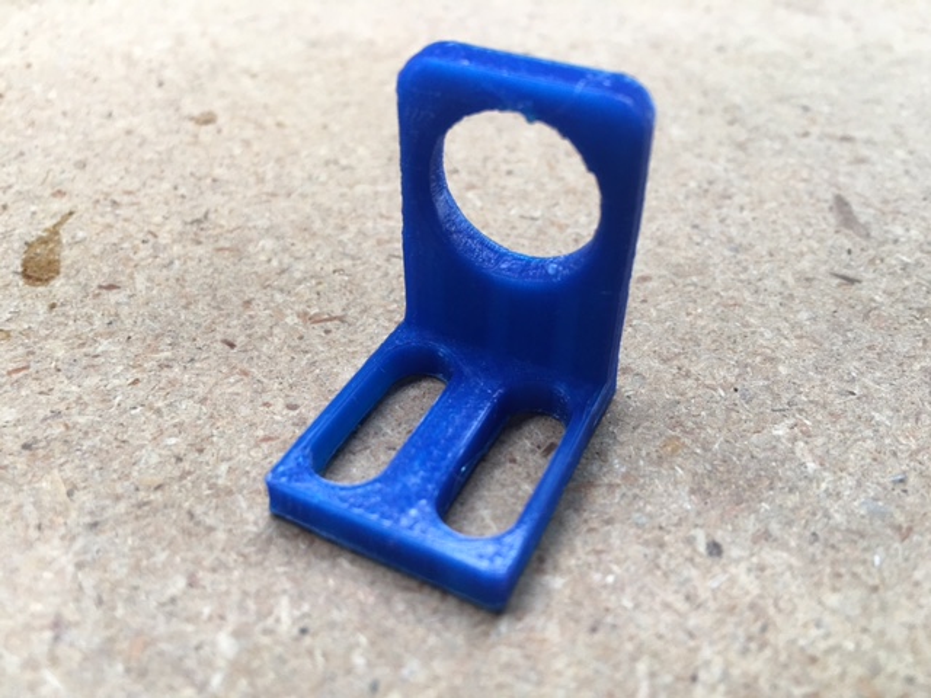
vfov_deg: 48.2
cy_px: 349
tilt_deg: -39.5
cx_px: 466
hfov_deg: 61.7
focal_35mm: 29
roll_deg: +0.8
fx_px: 780
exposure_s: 1/30
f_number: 2.2
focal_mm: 4.15
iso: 40
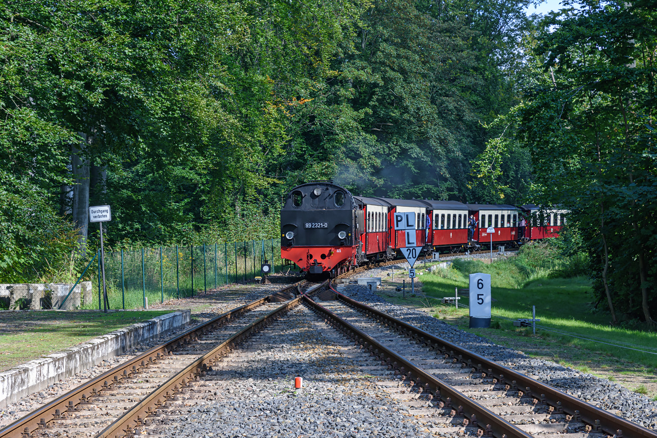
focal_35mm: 72
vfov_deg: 18.9
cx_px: 328
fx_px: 1314
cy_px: 219
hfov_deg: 28.1
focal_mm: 48
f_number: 7.1
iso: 200
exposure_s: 1/160
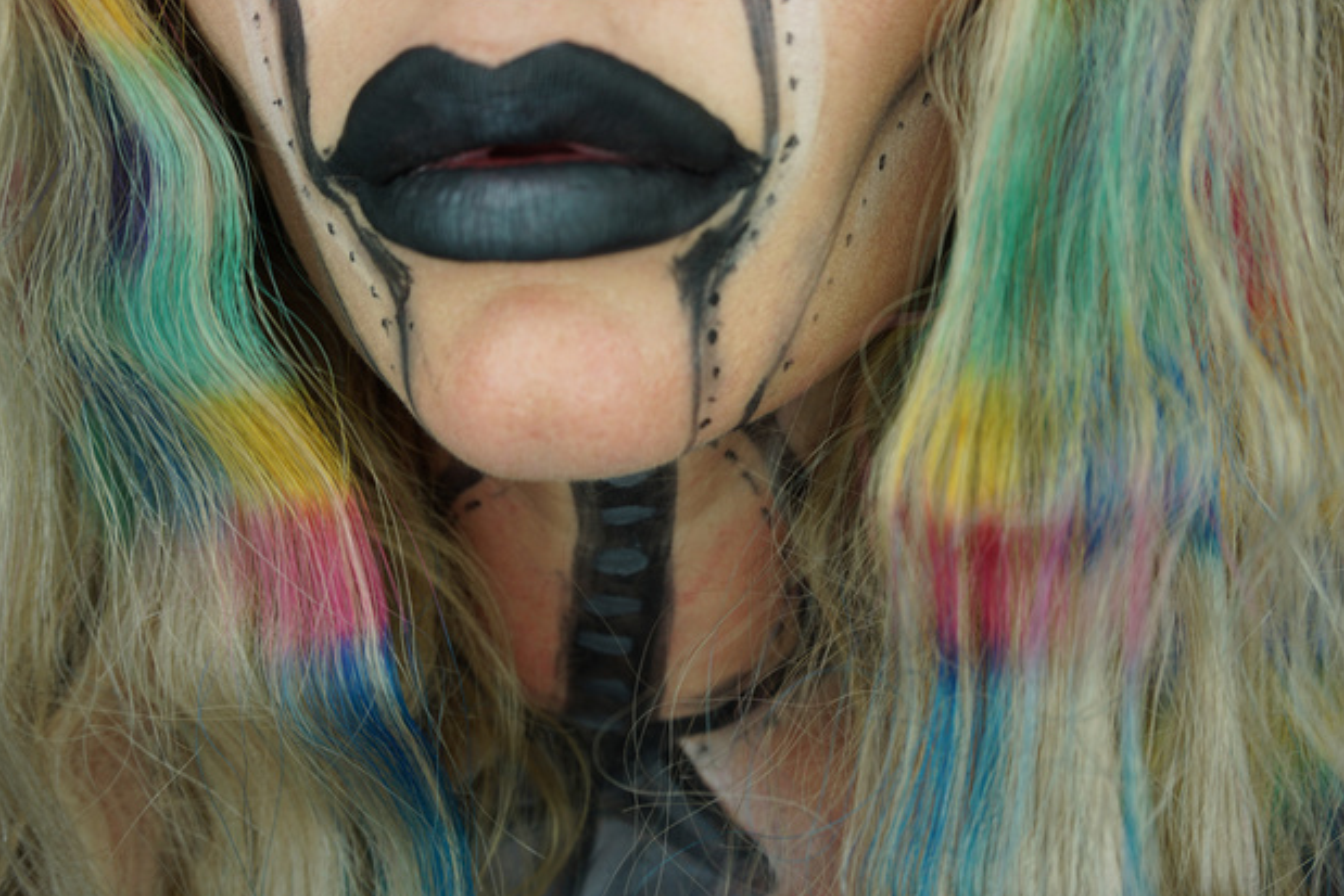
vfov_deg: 42.3
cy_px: 455
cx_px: 690
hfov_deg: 60.3
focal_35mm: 31
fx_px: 1158
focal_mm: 20
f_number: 5
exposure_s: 1/100
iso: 100
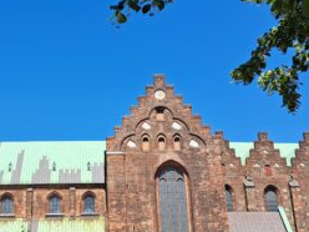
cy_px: 85
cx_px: 80
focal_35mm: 58
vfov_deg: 25.1
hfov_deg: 32.6
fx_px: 518
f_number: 1.8
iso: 50
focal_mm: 5.23
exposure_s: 1/1348
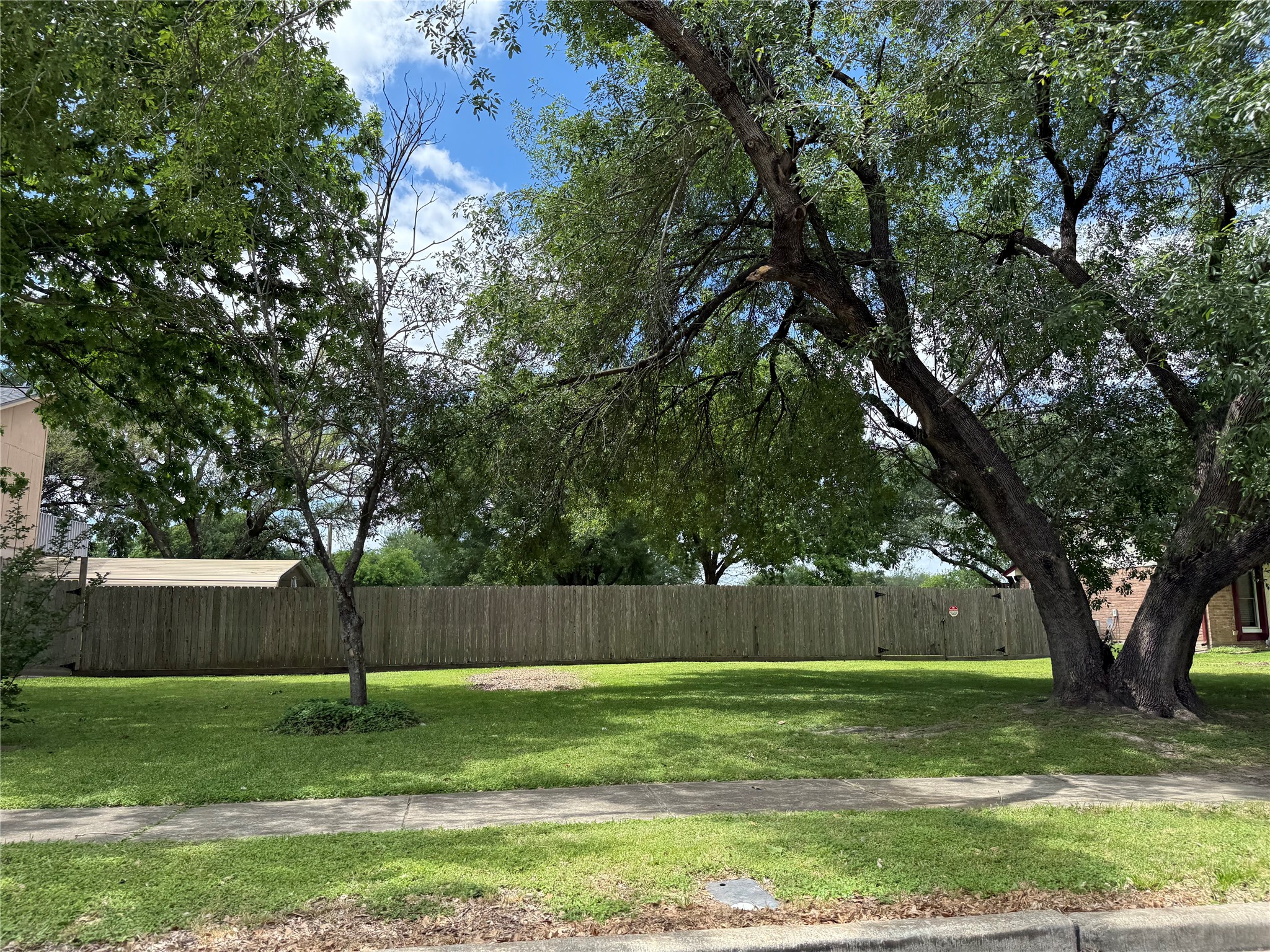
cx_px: 635
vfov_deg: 56.8
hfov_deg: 71.6
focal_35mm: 24
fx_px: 881
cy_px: 476
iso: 80
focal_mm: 6.76
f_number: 1.78
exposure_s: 1/1410
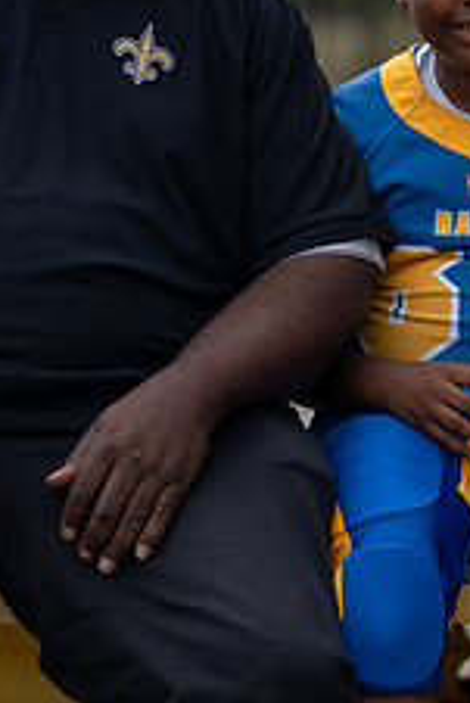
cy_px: 138
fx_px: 5924
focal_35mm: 303
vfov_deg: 6.8
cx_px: 445
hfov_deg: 4.5
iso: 160
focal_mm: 118
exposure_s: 1/320
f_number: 2.8
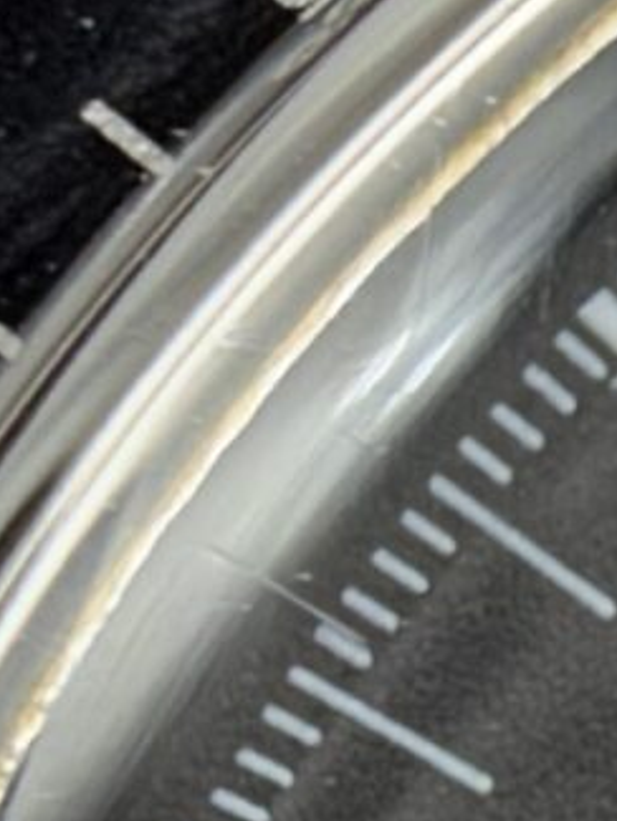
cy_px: 1450
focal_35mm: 189
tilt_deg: -33.4
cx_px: 2256
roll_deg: -1.9
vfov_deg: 9.9
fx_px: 4489
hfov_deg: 6.6
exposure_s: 1/121
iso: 100
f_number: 2.2
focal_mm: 2.22
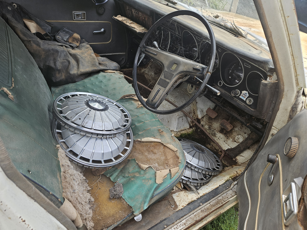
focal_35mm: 23
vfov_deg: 58.9
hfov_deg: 73.9
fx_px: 204
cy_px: 115
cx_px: 154
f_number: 1.8
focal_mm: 5.4
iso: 50
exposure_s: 1/180
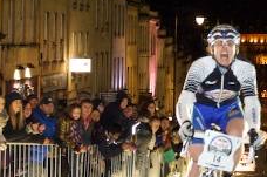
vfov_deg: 8.0
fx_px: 1266
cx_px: 381
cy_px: 14
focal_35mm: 171
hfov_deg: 11.6
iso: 5000
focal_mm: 38
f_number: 5
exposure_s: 1/80
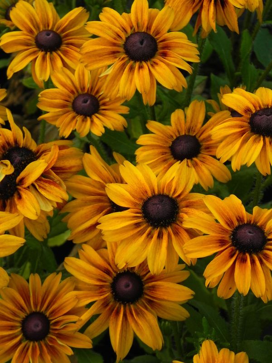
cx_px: 136
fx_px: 1352
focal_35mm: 129
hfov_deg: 11.5
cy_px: 182
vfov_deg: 15.3
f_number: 5
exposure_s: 1/40
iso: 160
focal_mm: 23
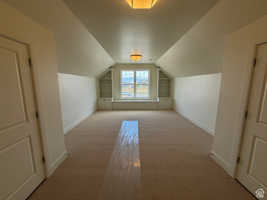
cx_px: 134
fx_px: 108
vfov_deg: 85.7
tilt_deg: -8.8
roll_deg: +0.7
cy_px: 100
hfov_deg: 102.1
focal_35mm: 14
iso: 50
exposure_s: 1/120
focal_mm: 2.22
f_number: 2.2
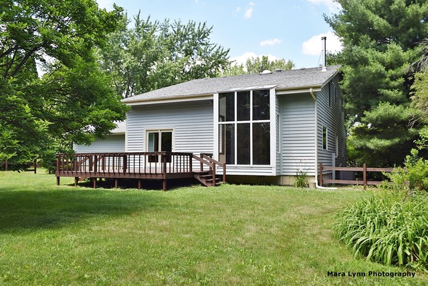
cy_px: 143
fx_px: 357
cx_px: 214
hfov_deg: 61.9
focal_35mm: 30
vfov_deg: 43.6
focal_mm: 20
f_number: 7.1
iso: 100
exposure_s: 1/200
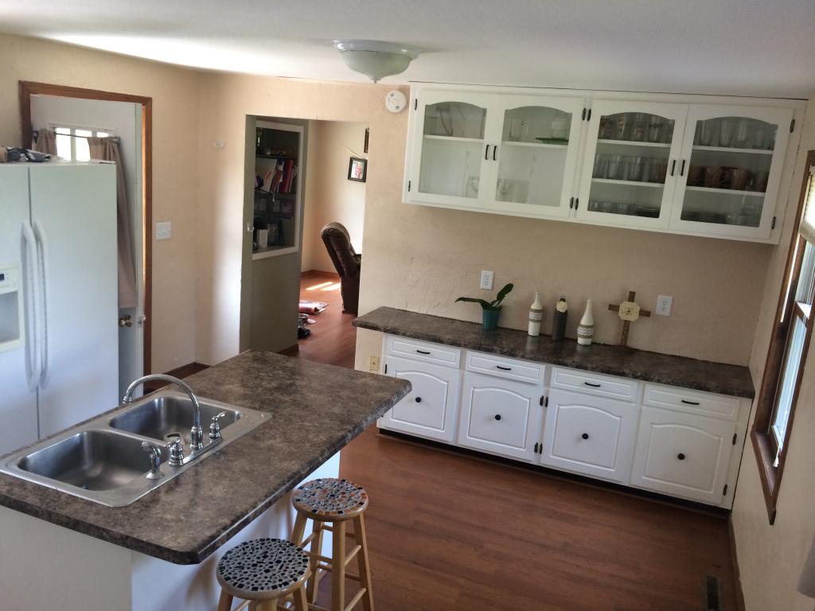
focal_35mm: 30
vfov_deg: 46.8
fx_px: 706
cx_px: 408
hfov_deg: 60.0
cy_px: 306
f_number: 2.2
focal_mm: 4.12
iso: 100
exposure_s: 1/30
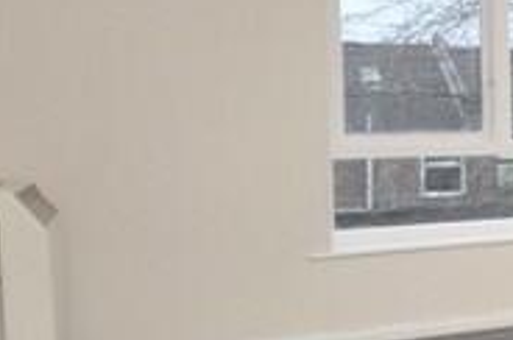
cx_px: 1174
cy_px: 135
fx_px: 1548
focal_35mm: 109
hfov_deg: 14.1
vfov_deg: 12.5
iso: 1400
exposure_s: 1/60
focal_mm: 13
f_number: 5
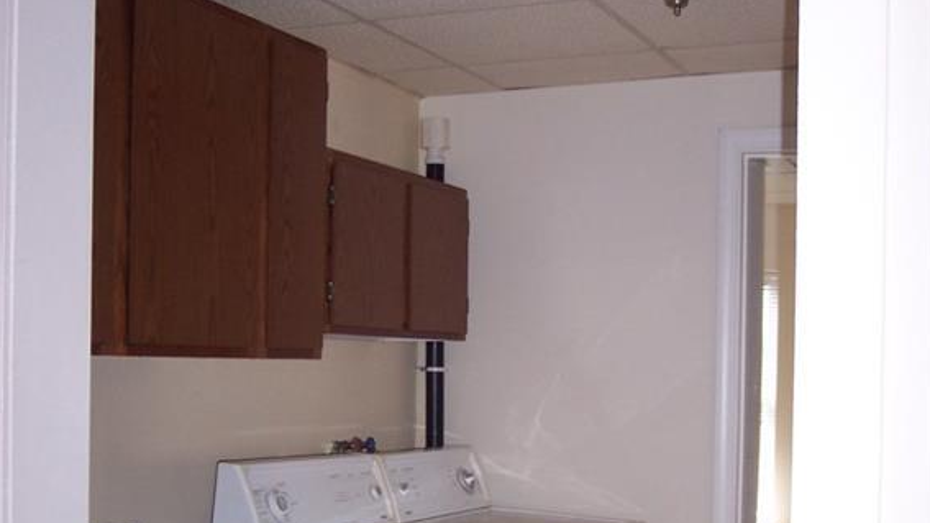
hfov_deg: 37.2
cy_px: 413
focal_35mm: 56
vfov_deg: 21.2
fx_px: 1381
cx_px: 465
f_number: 2.8
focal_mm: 8
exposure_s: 1/30
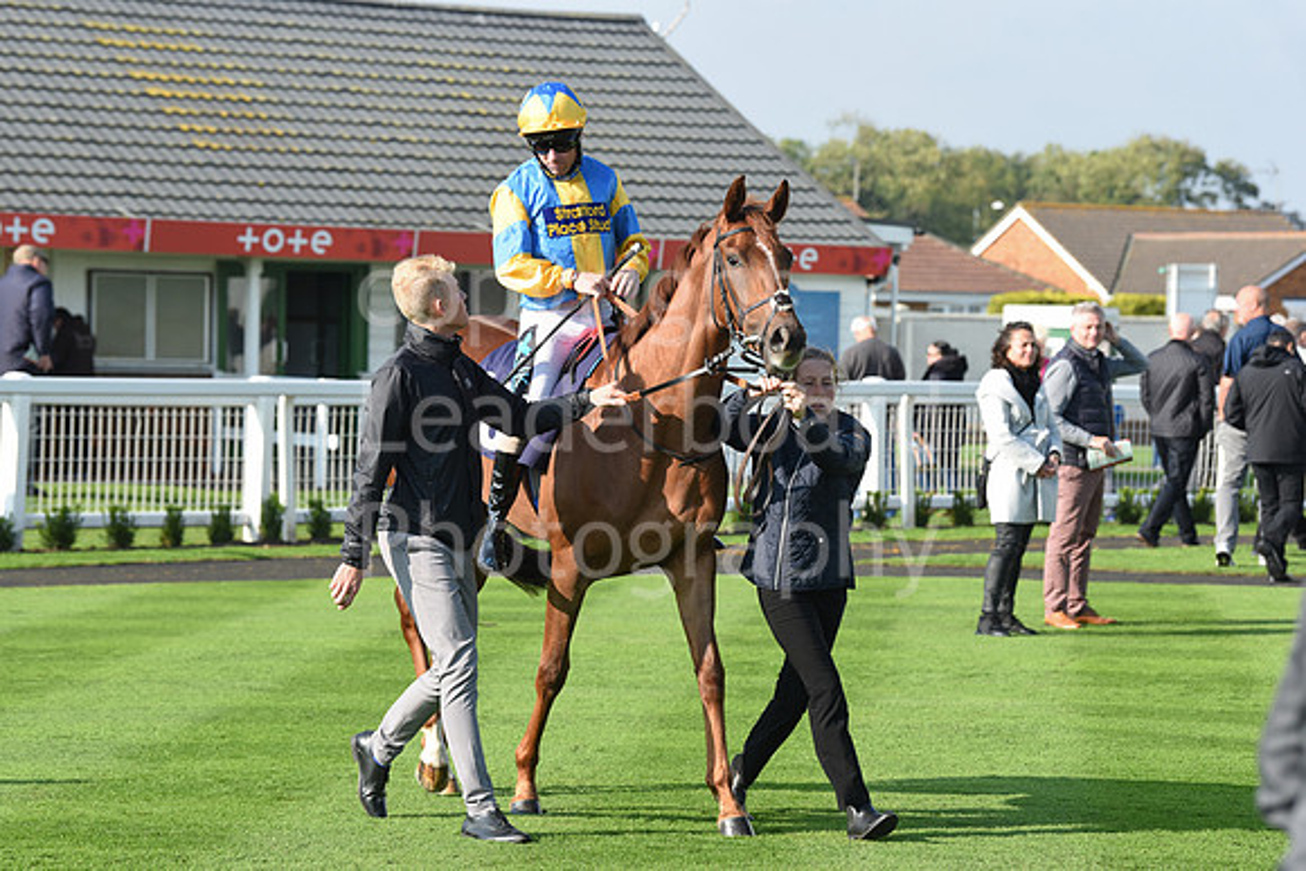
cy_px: 436
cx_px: 653
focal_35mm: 140
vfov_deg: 9.8
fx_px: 5080
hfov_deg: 14.7
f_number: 6.3
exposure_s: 1/1250
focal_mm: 140
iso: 640
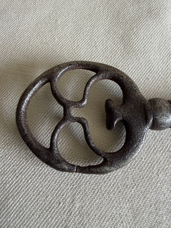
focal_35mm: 26
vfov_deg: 67.3
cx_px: 86
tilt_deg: -68.2
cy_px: 114
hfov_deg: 53.1
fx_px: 171
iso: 320
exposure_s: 1/60
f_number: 2.2
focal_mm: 2.22
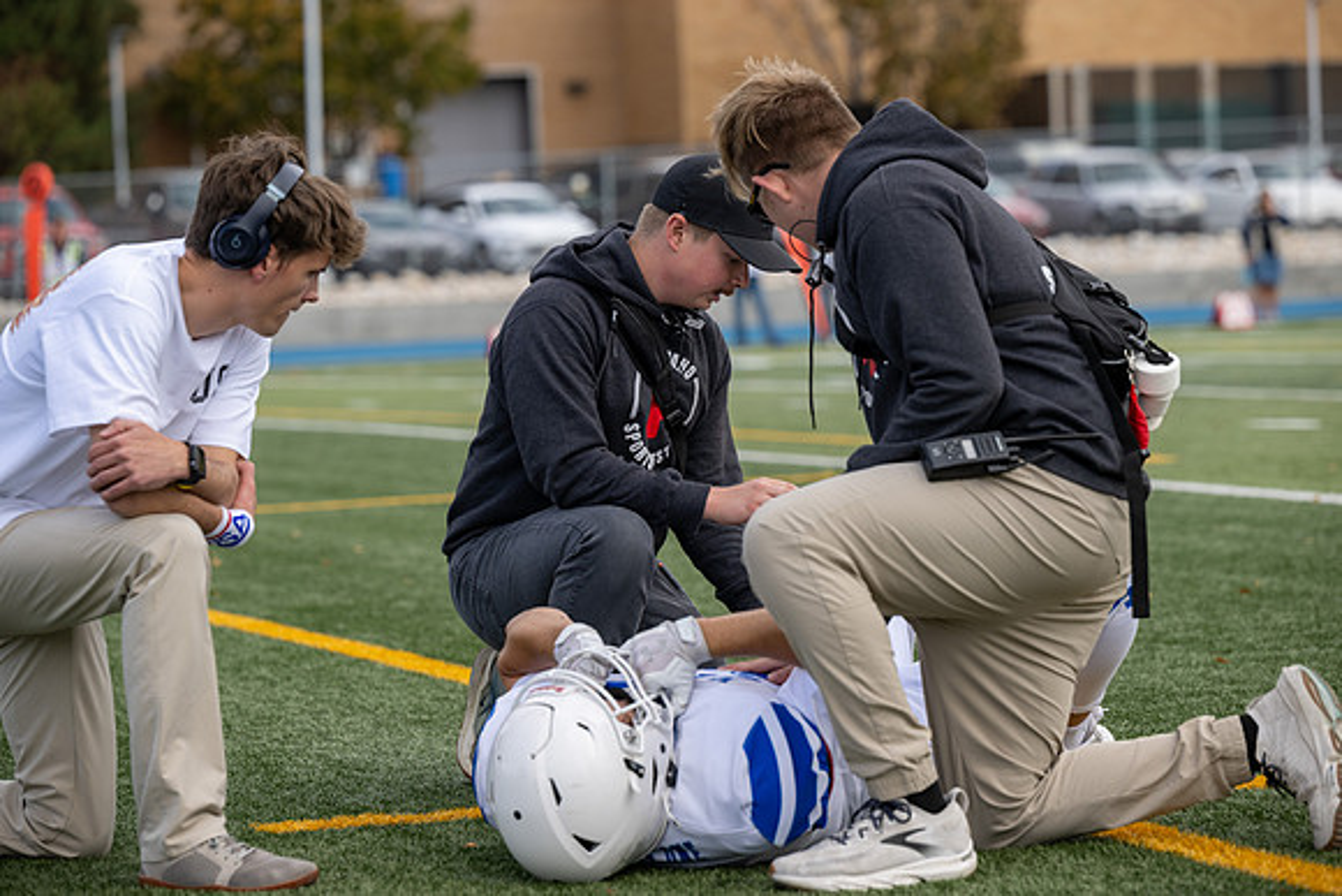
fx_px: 4847
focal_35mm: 130
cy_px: 448
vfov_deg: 10.6
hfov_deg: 15.8
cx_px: 671
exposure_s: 1/800
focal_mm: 130
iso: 200
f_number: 4
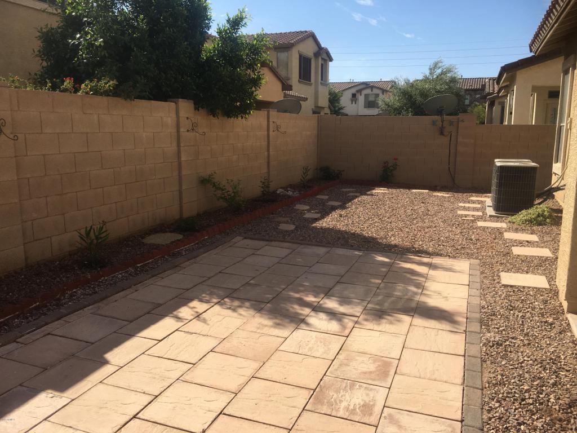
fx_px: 483
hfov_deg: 61.7
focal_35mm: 29
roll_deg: +0.3
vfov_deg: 48.2
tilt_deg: -11.0
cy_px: 216
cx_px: 288
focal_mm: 4.15
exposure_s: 1/1637
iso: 25
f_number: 2.2
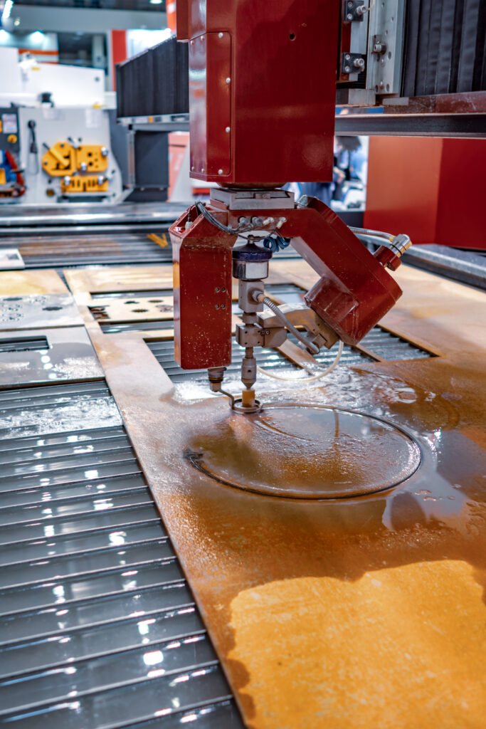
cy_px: 364
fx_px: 749
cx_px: 243
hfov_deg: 36.0
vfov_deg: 51.9
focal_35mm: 37
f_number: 2
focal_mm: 25
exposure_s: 1/30
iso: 100
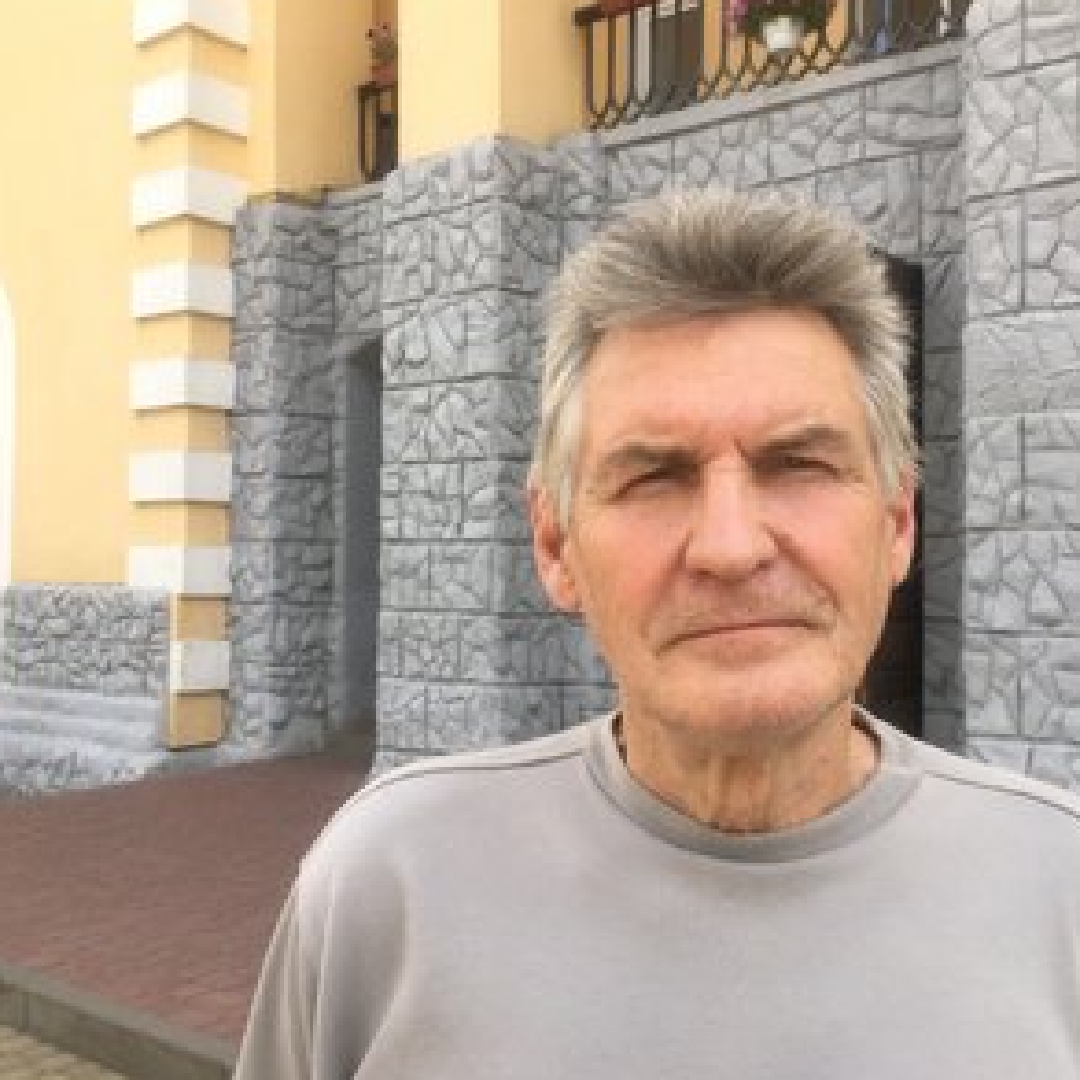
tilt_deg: -0.1
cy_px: 546
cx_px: 660
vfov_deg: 47.2
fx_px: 1235
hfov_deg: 46.9
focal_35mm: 35
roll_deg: -0.7
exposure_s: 1/463
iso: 25
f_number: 2.2
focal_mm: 4.15
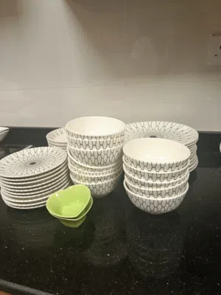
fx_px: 204
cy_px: 148
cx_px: 110
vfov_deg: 71.6
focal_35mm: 24
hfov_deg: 56.8
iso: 800
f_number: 1.7
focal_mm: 5.24
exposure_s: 1/99.9
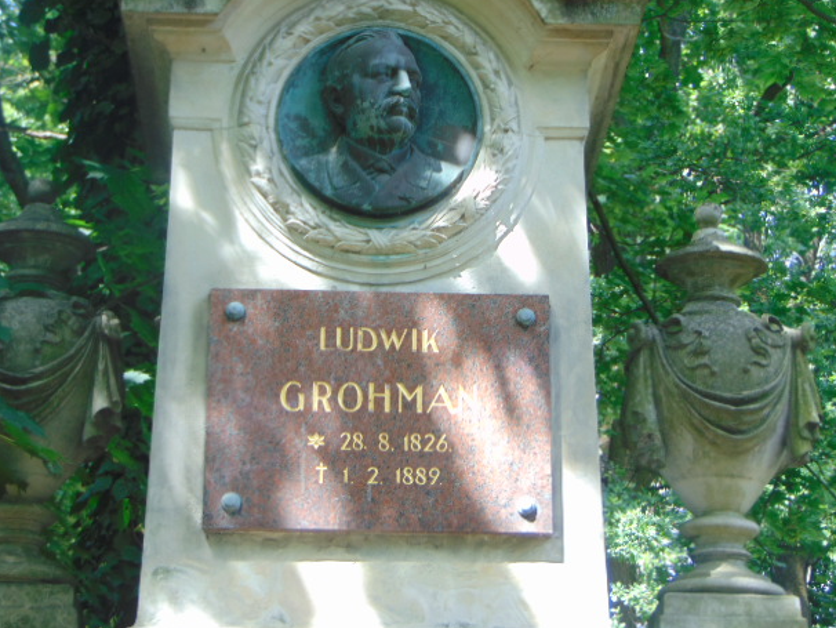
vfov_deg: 13.0
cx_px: 439
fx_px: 2754
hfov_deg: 17.3
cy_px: 302
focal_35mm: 114
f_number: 3.9
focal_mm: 19.4
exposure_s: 1/40
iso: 80
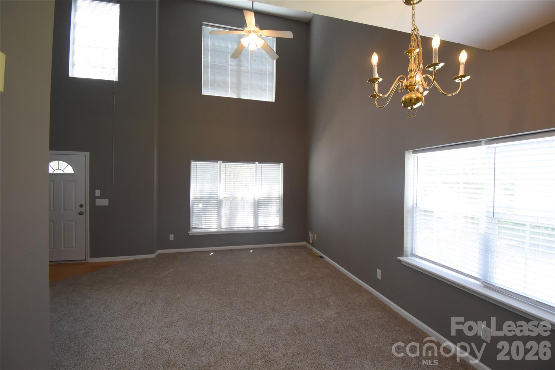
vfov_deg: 77.3
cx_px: 278
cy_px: 185
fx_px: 231
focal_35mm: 15
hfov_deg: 100.4
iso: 1100
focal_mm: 10
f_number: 4.5
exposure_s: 1/125
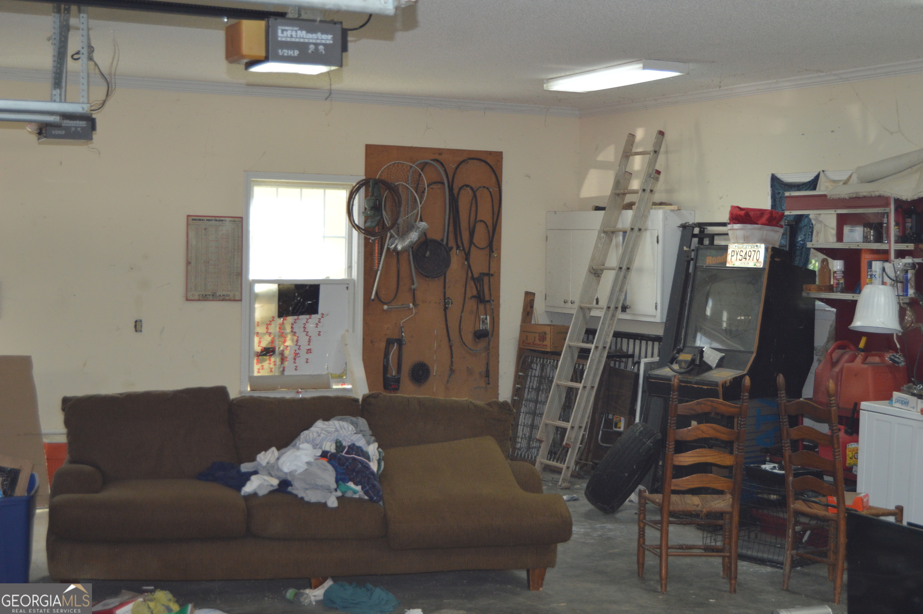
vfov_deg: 23.7
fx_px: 1460
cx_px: 462
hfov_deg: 35.1
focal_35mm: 57
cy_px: 307
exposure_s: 1/60
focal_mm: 38
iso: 800
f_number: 4.8
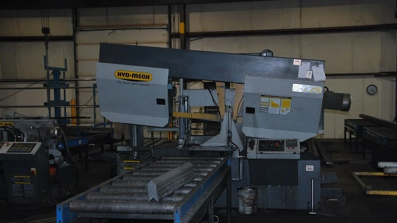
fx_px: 505
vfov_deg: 24.9
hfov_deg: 42.9
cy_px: 126
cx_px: 199
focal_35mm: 48
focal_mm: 30
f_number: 4.2
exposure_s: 1/60
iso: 250
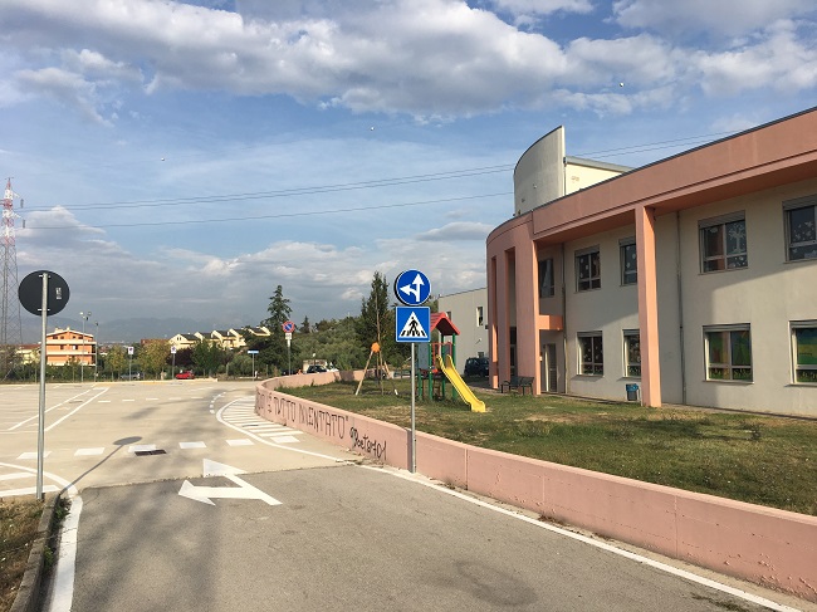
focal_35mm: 29
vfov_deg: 48.2
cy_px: 306
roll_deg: +0.2
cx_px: 408
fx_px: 684
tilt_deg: +5.5
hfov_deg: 61.7
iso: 25
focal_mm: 4.15
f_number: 2.2
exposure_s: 1/1672
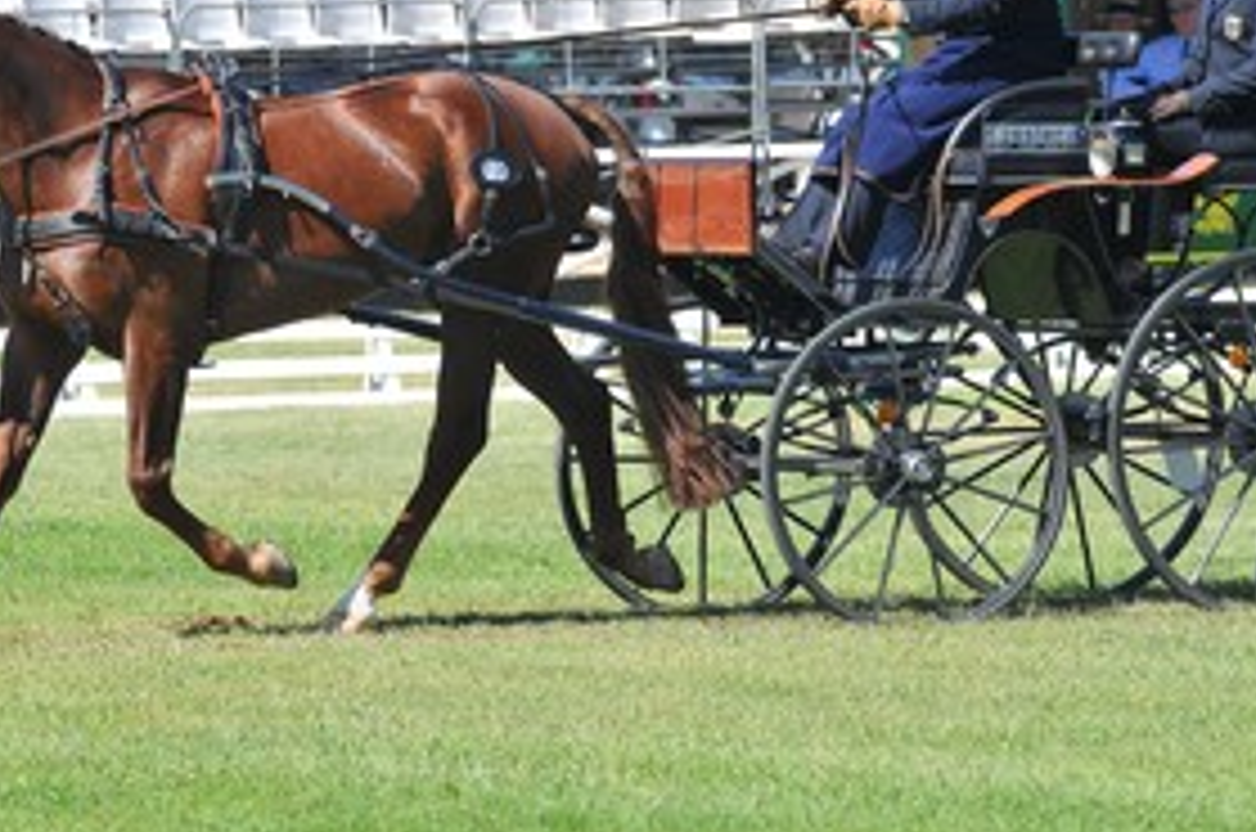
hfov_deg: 6.3
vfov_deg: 4.2
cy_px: 173
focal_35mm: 327
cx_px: 558
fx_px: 11382
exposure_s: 1/640
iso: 250
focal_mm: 135
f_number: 5
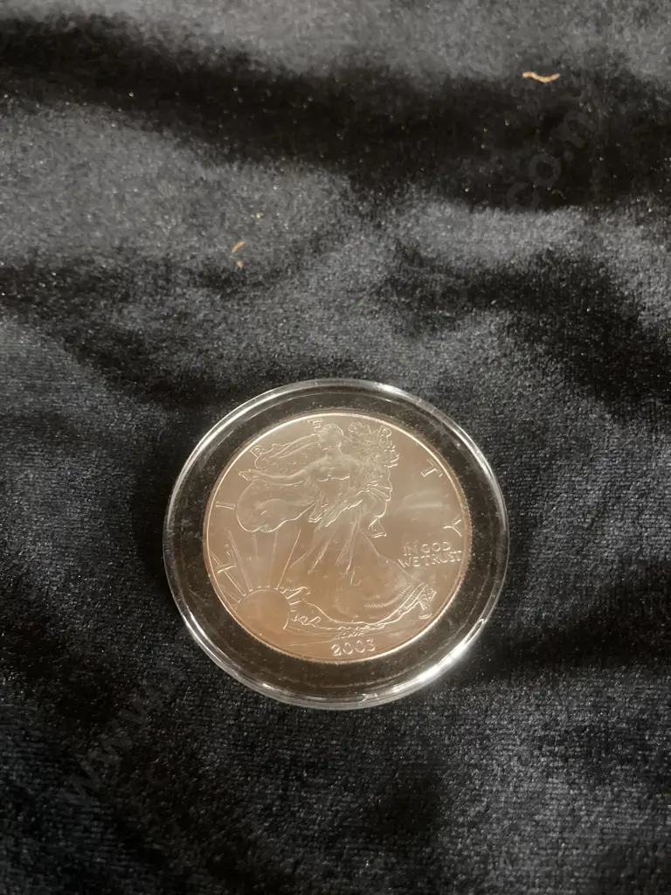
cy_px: 448
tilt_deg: -63.0
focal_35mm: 28
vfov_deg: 63.4
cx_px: 336
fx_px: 724
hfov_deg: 49.7
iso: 640
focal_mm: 3.99
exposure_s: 1/25
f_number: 1.8
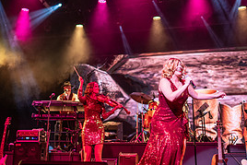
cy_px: 50
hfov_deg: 38.0
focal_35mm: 52
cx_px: 98
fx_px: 357
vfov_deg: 25.8
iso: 250
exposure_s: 1/200
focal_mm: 24
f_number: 1.4
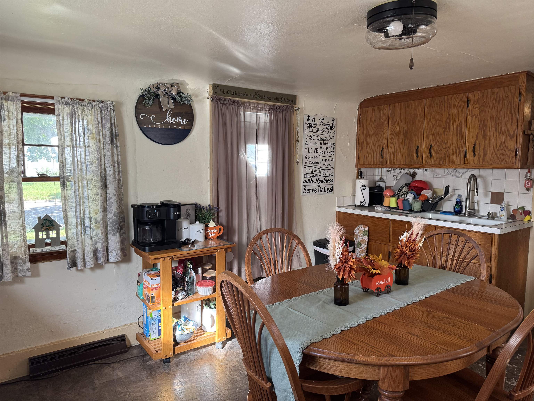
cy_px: 200
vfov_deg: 56.8
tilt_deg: -6.0
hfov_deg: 71.6
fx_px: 370
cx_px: 267
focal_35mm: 24
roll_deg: -0.7
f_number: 1.78
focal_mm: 6.76
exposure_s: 1/121
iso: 160
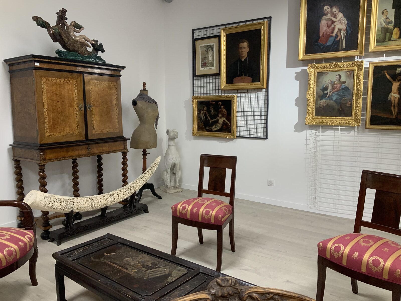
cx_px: 200
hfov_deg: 61.7
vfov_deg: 48.2
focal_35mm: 29
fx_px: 336
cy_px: 150
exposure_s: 1/60
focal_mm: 3
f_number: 1.8
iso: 80
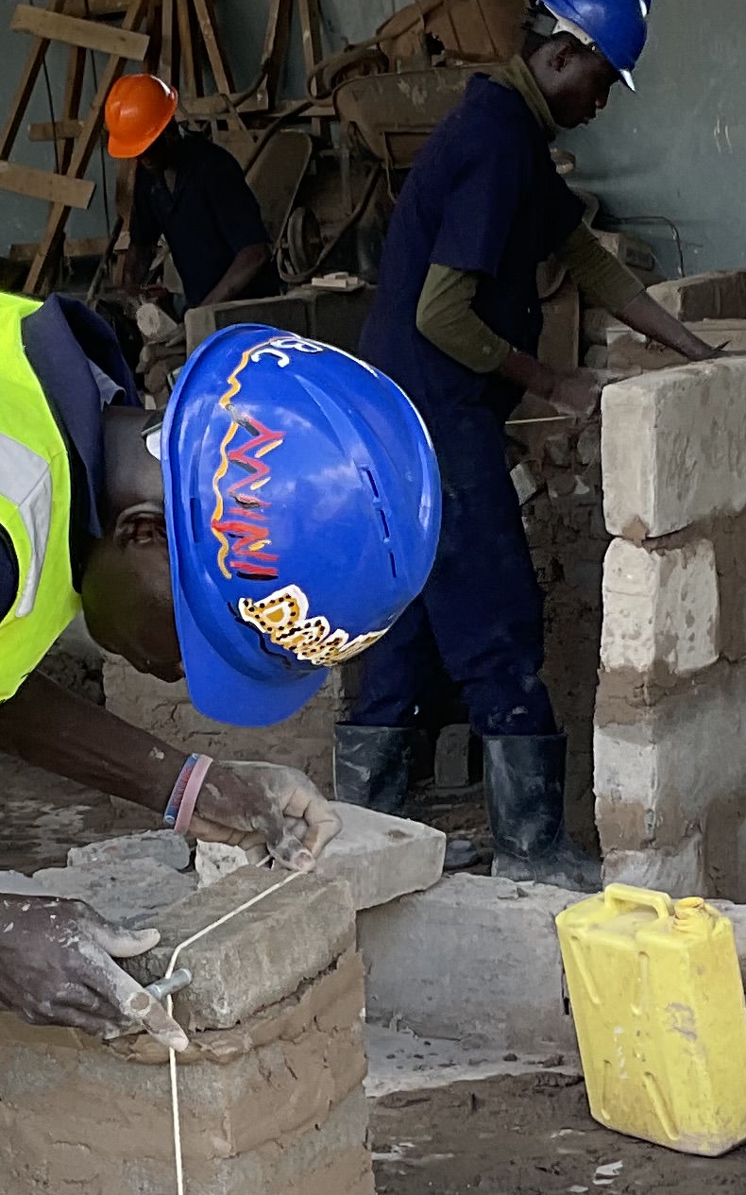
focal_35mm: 98
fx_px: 3190
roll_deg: +2.3
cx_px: 393
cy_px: 728
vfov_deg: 21.2
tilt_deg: -10.4
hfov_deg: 13.3
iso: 16
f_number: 1.8
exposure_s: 1/102
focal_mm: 3
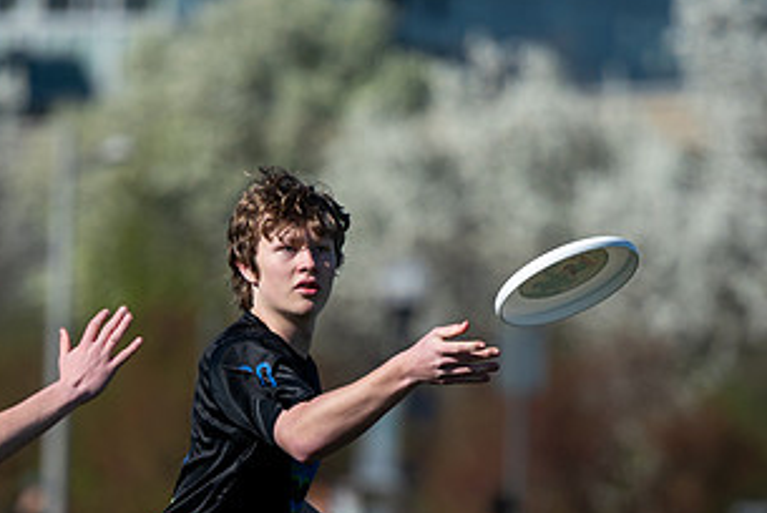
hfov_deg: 3.6
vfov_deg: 2.4
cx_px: 278
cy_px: 458
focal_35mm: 576
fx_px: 12283
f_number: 2.8
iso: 140
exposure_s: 1/2500
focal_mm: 200
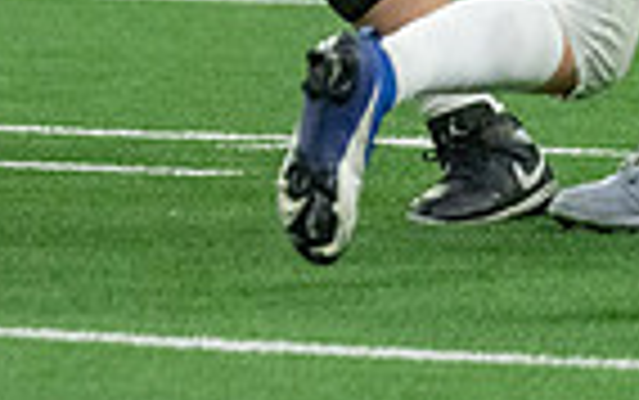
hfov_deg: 1.8
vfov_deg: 1.1
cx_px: -649
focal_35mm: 1158
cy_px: -369
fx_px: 20182
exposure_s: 1/1250
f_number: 2.8
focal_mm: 200
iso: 4000
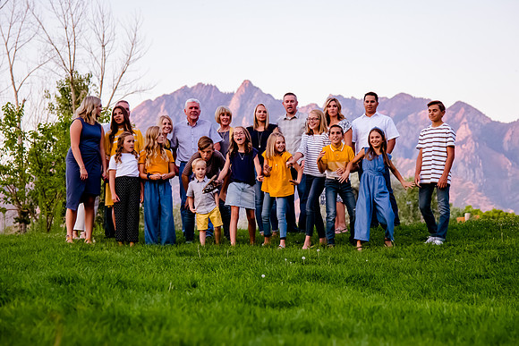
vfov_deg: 13.6
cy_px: 178
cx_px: 278
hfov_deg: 20.3
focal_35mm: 101
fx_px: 1452
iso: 3200
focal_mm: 78
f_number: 4
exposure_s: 1/400
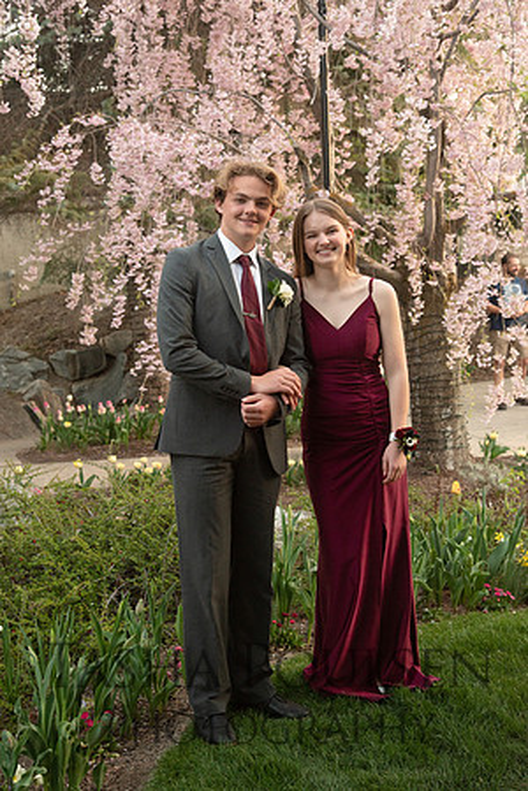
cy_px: 396
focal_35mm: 52
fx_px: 1144
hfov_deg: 26.0
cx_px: 264
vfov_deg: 38.2
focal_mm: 52
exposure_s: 1/125
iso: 800
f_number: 5.6
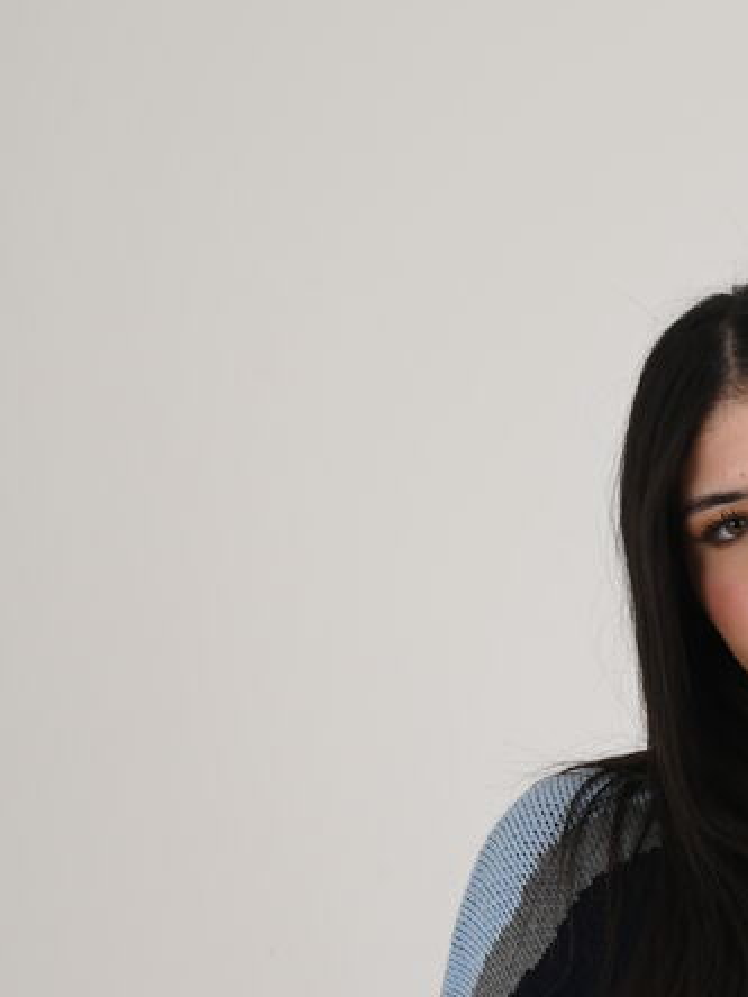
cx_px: 846
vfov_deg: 14.8
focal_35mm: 130
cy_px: 1069
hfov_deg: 11.2
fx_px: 3745
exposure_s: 1/125
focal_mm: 50
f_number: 10
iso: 200
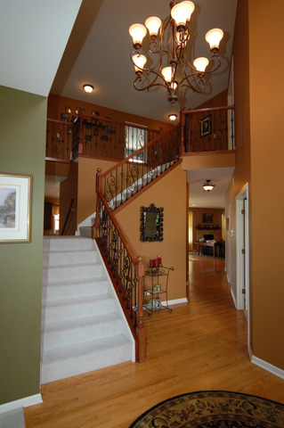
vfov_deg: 81.3
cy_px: 214
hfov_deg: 59.4
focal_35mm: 21
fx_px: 249
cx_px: 142
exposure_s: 1/60
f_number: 4.8
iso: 400
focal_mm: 14
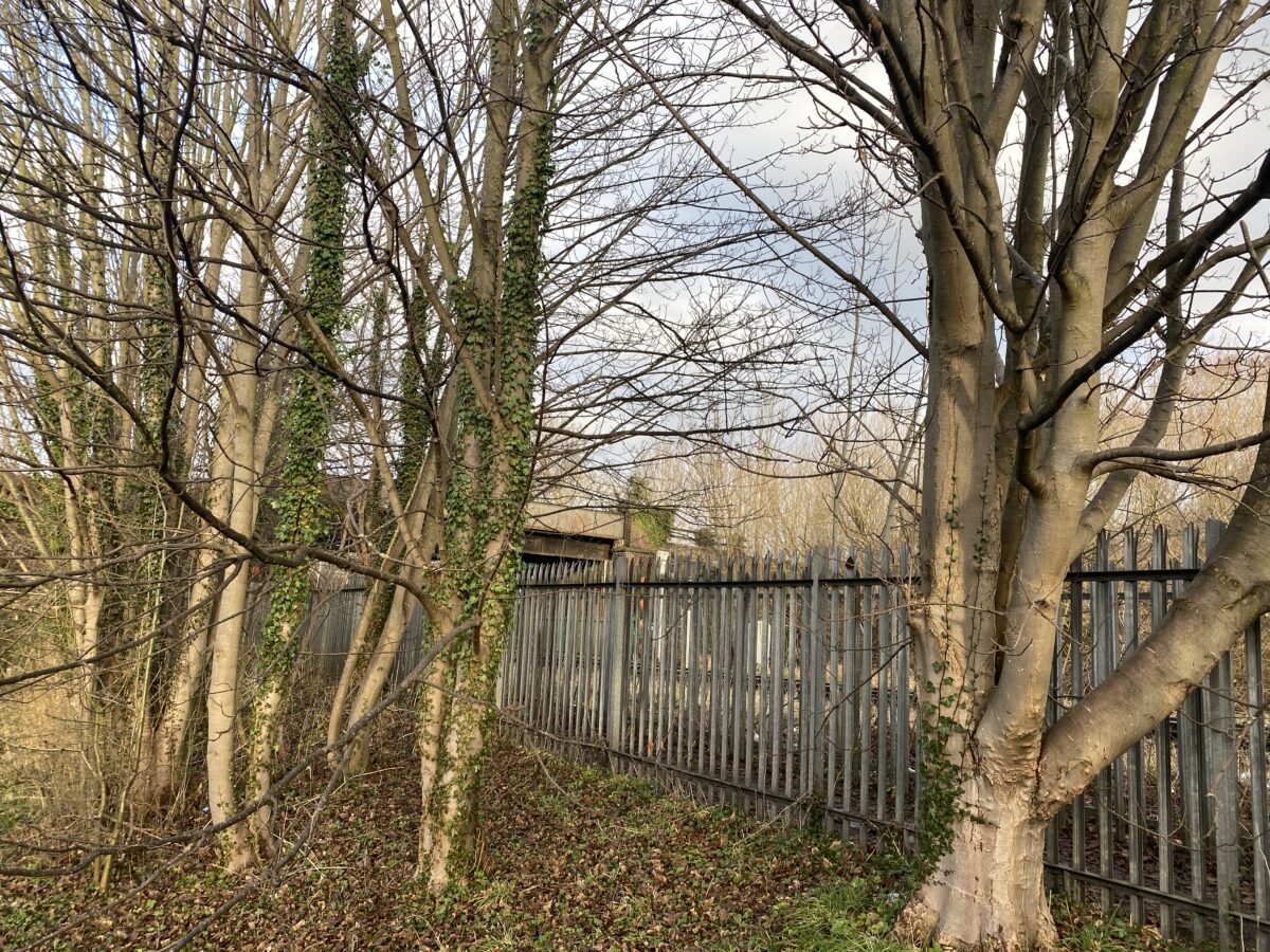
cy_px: 476
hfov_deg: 67.3
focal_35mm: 26
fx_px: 954
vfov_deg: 53.1
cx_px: 635
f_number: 1.8
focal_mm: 4.25
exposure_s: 1/239
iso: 32
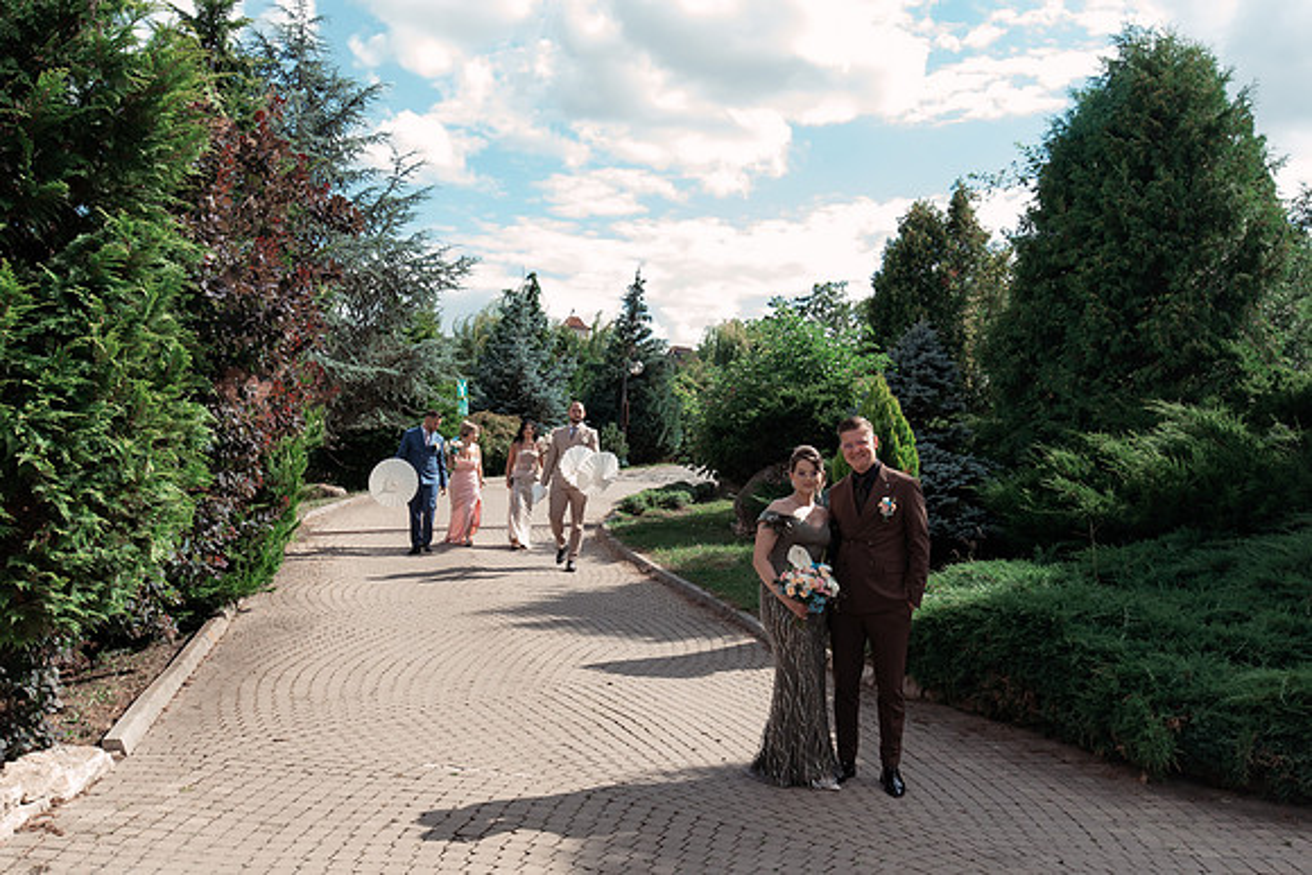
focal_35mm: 34
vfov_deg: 38.6
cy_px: 497
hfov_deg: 55.5
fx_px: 1247
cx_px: 630
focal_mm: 30
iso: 400
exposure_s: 1/400
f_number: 7.1
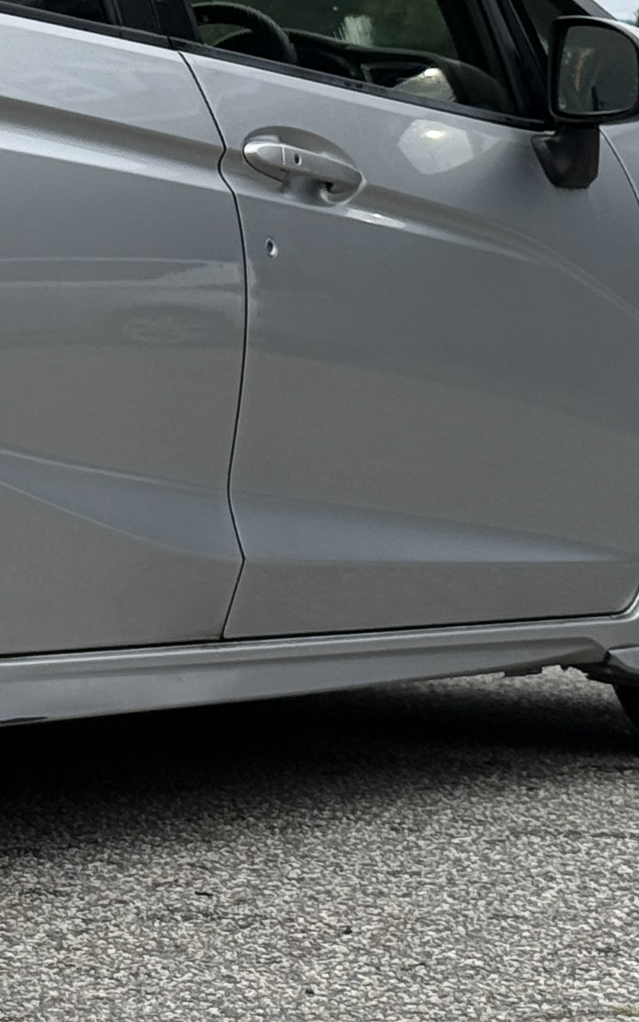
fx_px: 4459
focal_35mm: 160
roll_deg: -0.6
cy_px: 166
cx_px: -440
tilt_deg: +2.1
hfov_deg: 8.0
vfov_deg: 13.0
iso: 64
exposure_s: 1/2088
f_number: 1.78
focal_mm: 6.76
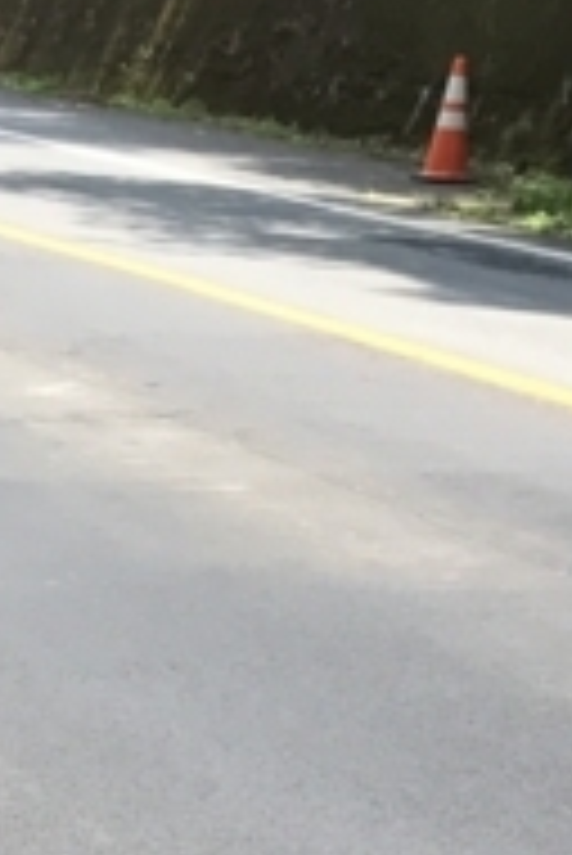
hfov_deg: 8.5
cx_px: -428
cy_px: 1620
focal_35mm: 157
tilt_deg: -20.9
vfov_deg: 11.9
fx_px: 3735
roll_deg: -1.6
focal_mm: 3.99
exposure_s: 1/595
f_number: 1.8
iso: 20
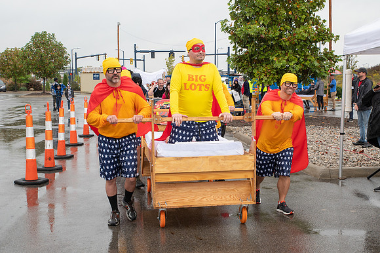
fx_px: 554
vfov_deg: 25.7
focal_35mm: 53
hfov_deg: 37.8
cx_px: 203
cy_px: 135
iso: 400
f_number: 7.1
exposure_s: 1/200
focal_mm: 40
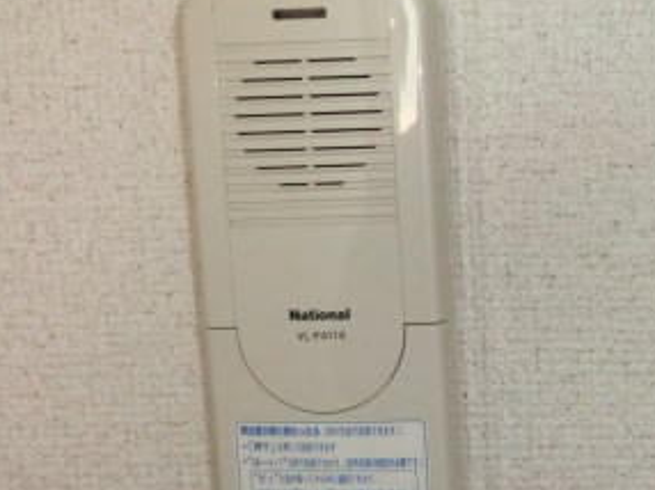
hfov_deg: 27.7
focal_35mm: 65
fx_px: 1229
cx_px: 687
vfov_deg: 22.5
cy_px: 311
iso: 250
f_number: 3.5
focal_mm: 5.2
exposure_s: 1/60
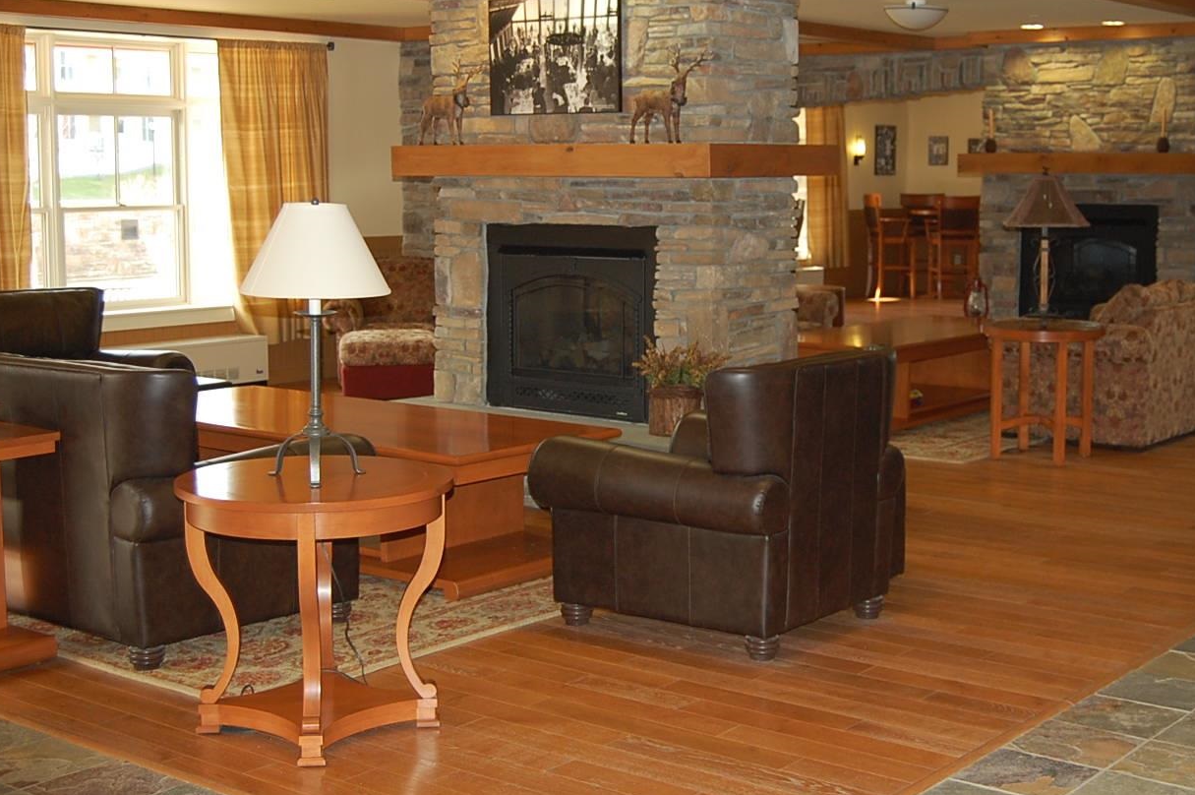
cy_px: 346
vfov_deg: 25.9
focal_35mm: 52
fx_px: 1725
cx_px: 649
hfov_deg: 38.2
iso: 560
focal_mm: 28
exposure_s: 1/60
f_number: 4.2
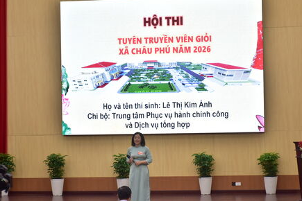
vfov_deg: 12.6
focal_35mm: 109
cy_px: 105
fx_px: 914
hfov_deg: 18.8
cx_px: 160
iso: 640
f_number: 5
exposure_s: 1/100
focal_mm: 62
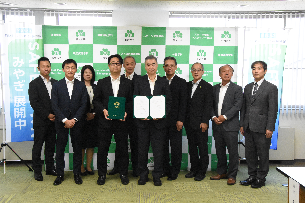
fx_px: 407
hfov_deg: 41.1
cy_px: 102
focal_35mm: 48
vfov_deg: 28.1
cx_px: 152
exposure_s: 1/400
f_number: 10
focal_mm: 32
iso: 10000
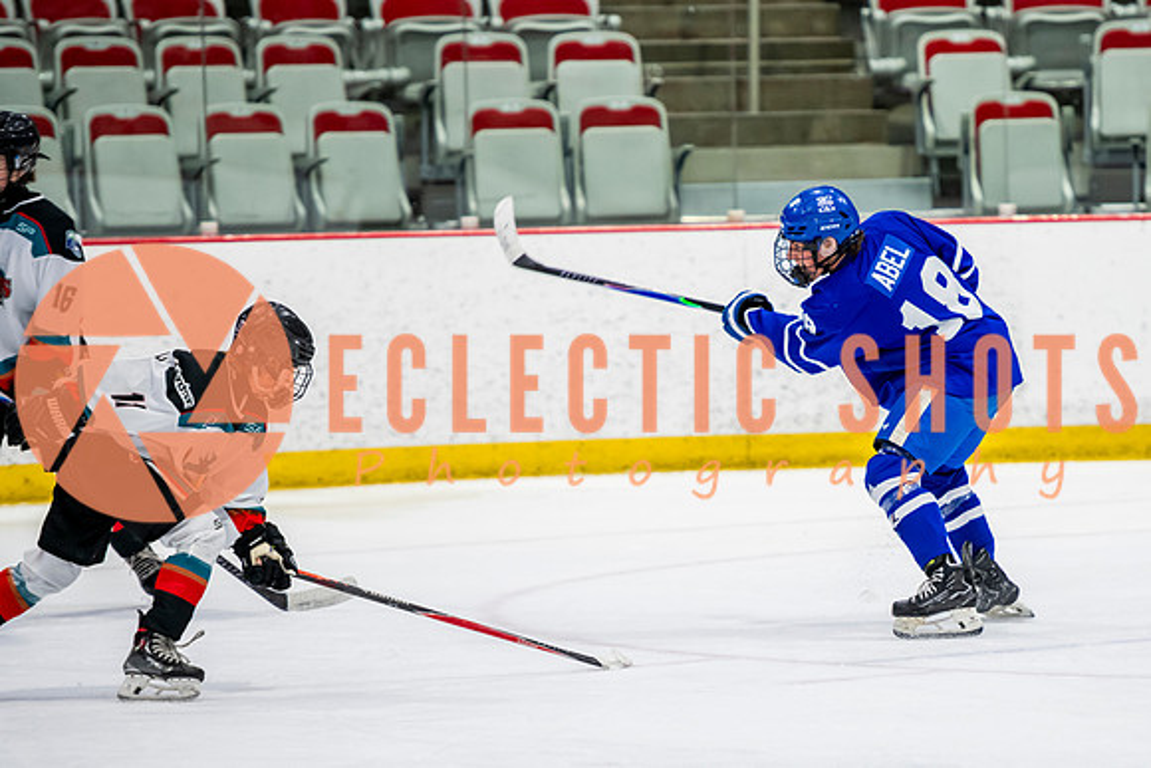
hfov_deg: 7.2
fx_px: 9180
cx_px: 843
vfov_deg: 4.8
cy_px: 384
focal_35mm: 287
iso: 1600
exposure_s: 1/800
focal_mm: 185
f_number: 3.2
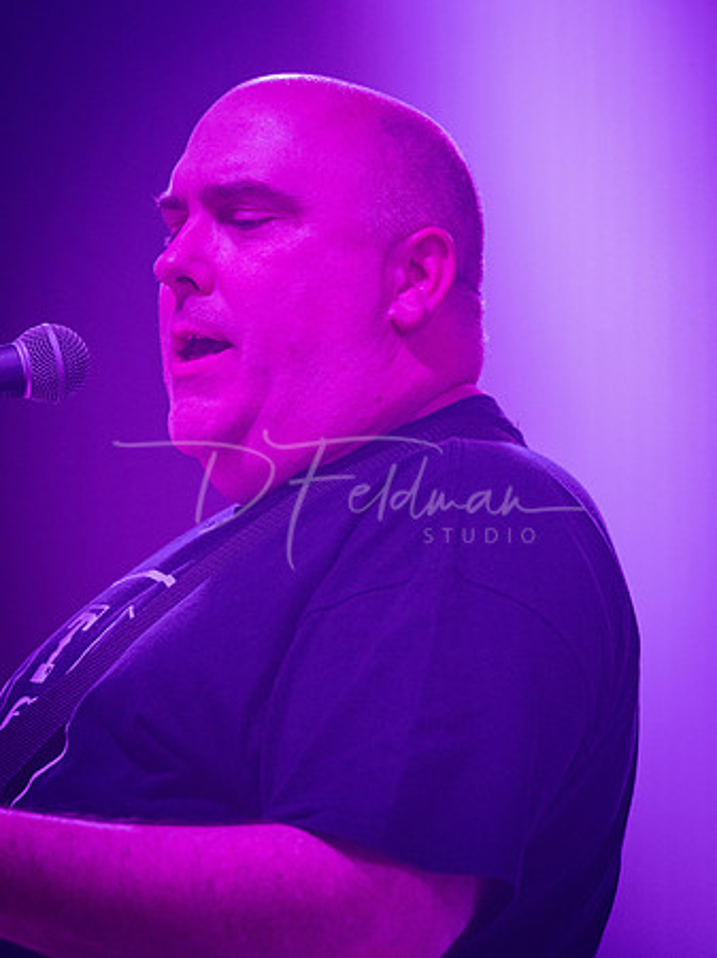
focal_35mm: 300
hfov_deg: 5.0
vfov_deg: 6.6
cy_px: 479
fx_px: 8293
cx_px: 358
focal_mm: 150
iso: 2000
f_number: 2.8
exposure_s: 1/125
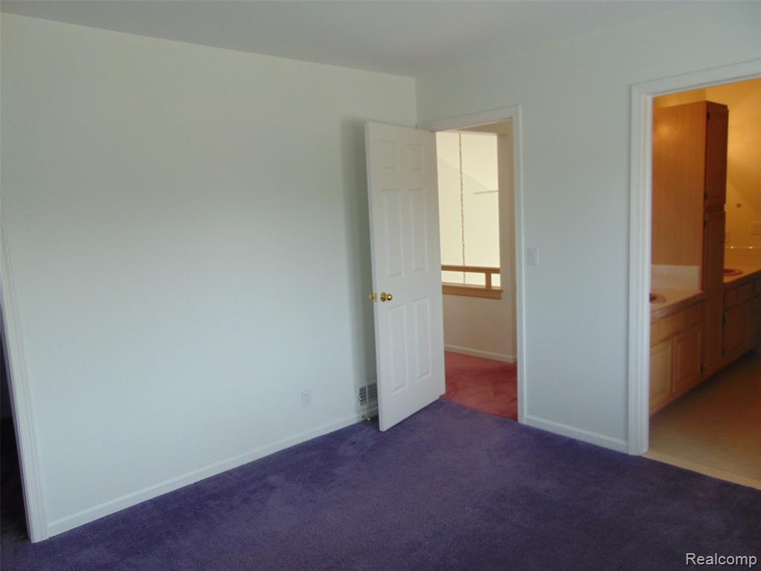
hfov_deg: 69.4
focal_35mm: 25
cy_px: 286
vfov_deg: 54.9
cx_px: 380
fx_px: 550
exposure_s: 1/30
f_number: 3
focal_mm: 4.5
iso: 80
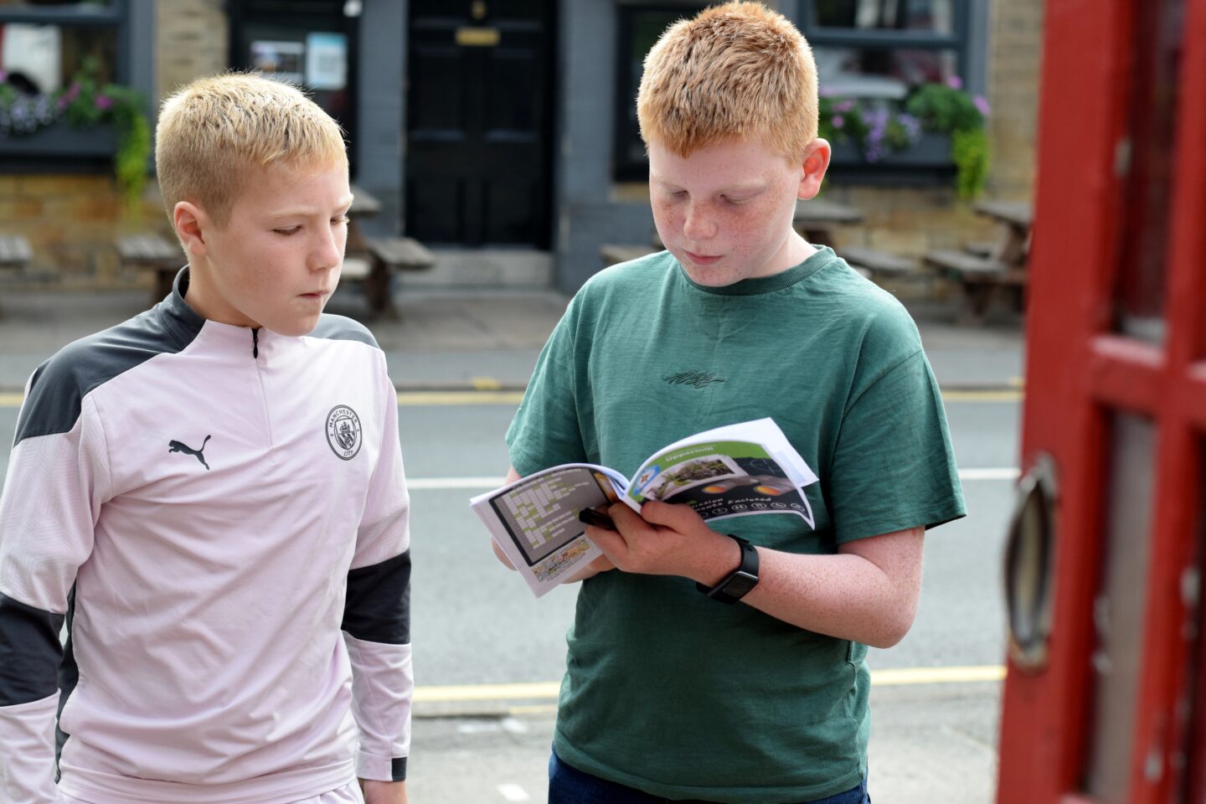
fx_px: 2512
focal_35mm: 75
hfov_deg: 27.0
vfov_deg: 18.2
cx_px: 603
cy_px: 402
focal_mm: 50
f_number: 4
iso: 560
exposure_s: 1/1000
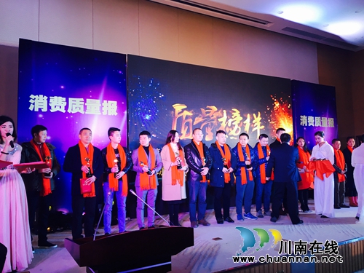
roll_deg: +1.5
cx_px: 182
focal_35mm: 29
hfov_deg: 61.7
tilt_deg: +4.5
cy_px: 136
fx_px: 305
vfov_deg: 48.2
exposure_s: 1/33
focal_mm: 4.15
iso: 32
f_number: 2.2
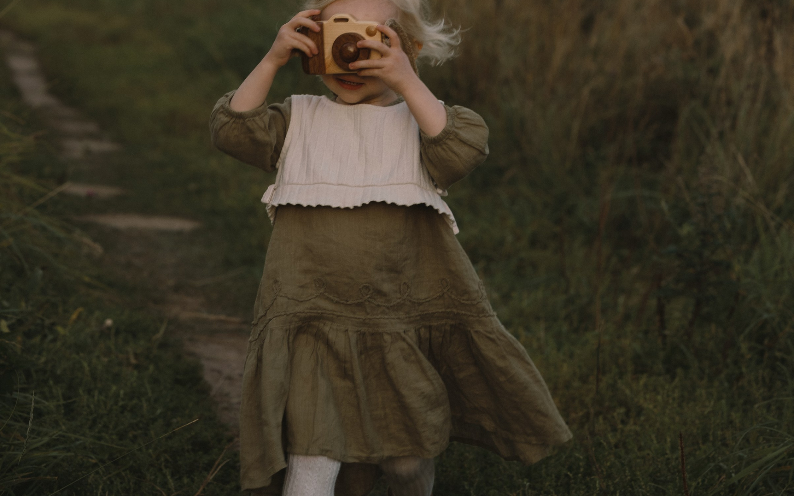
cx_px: 415
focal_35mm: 148
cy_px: -144
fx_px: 3203
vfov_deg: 8.7
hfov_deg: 14.1
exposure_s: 1/320
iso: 320
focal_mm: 85
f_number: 4.5
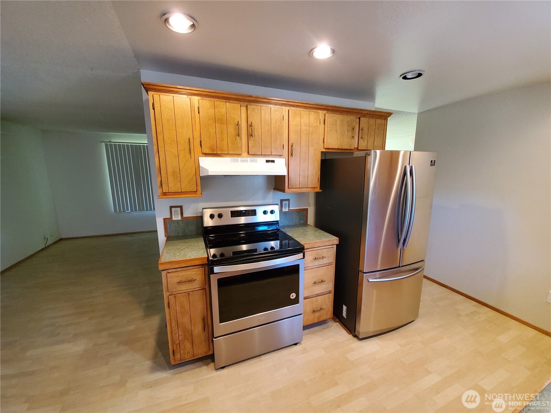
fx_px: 207
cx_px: 276
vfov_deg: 89.9
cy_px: 206
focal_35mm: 13
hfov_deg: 106.2
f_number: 2.2
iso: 500
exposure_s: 1/59
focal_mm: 1.8
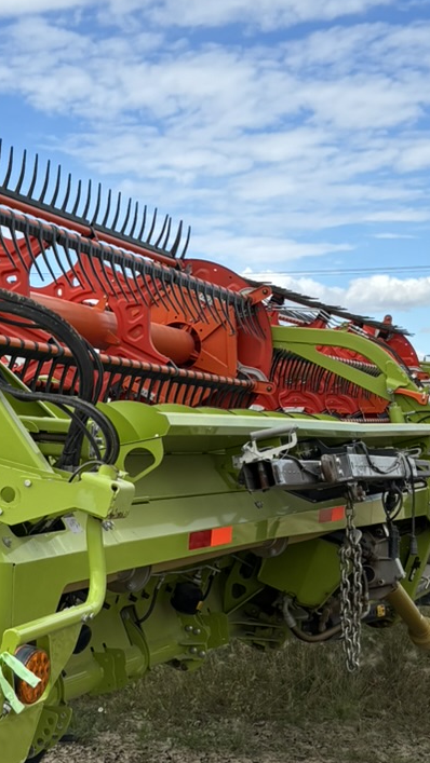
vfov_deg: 25.9
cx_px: -14
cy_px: 420
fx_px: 1661
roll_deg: +0.0
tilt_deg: -0.3
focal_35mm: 82
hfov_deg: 14.5
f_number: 1.6
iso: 50
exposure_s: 1/2778
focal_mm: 5.96
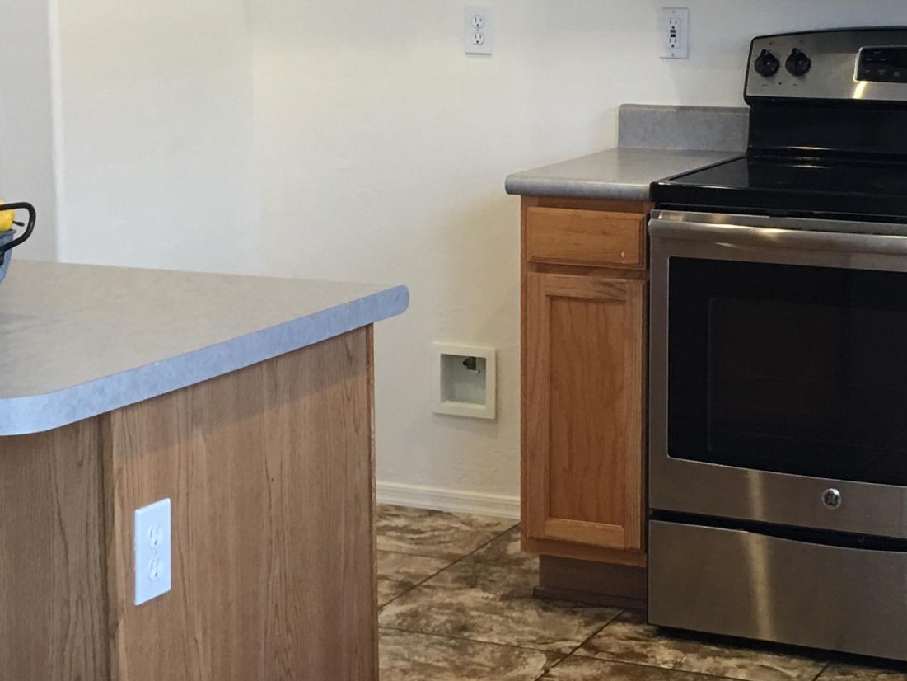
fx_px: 2070
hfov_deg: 24.7
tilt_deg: -6.5
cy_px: 248
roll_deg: -0.3
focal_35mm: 79
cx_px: 559
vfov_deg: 18.6
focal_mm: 4.15
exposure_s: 1/15
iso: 40
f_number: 2.2
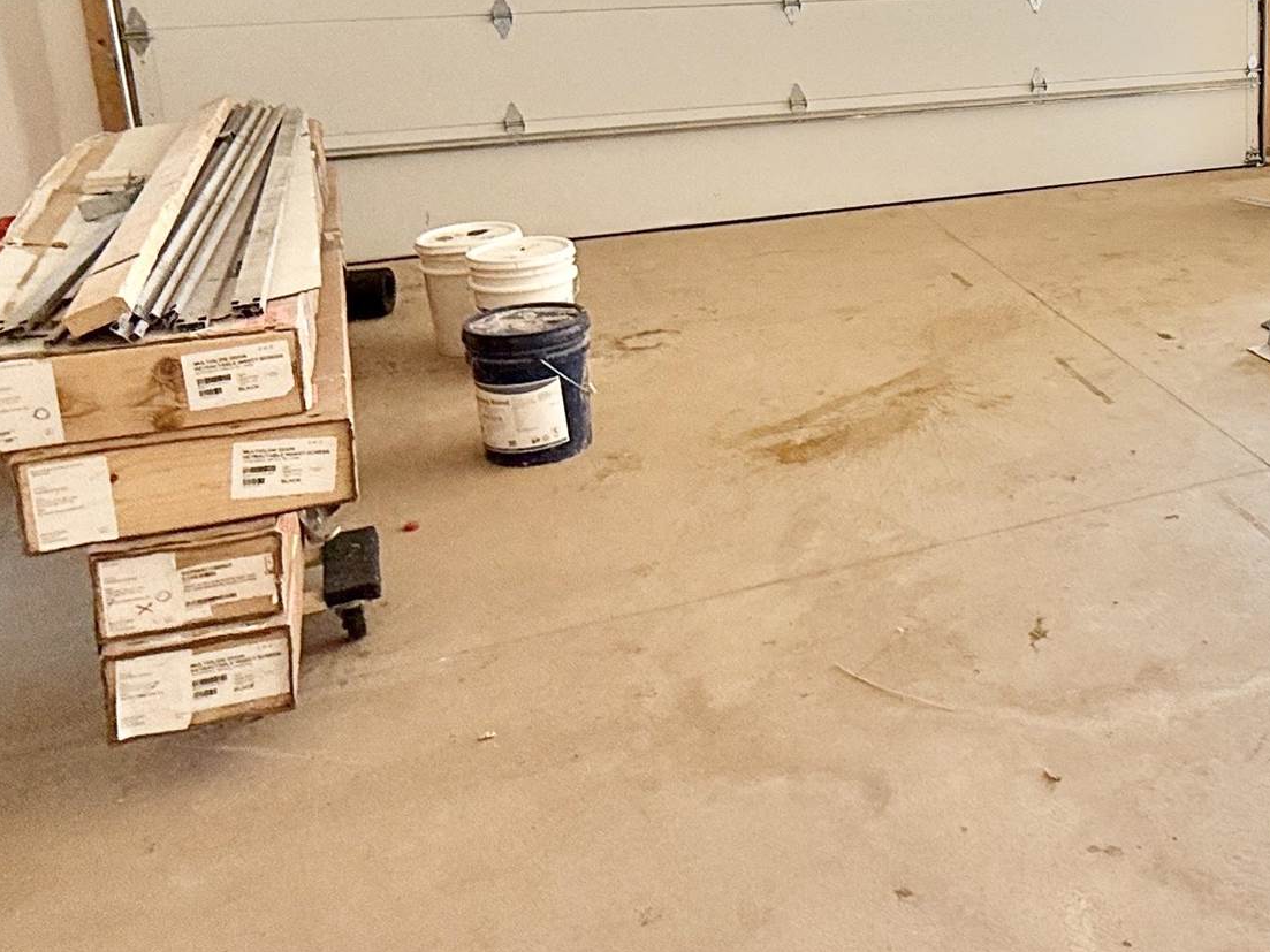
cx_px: 1231
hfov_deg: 42.3
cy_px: 191
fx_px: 1431
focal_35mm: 39
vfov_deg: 35.6
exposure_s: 1/181
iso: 64
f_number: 2.2
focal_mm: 2.22
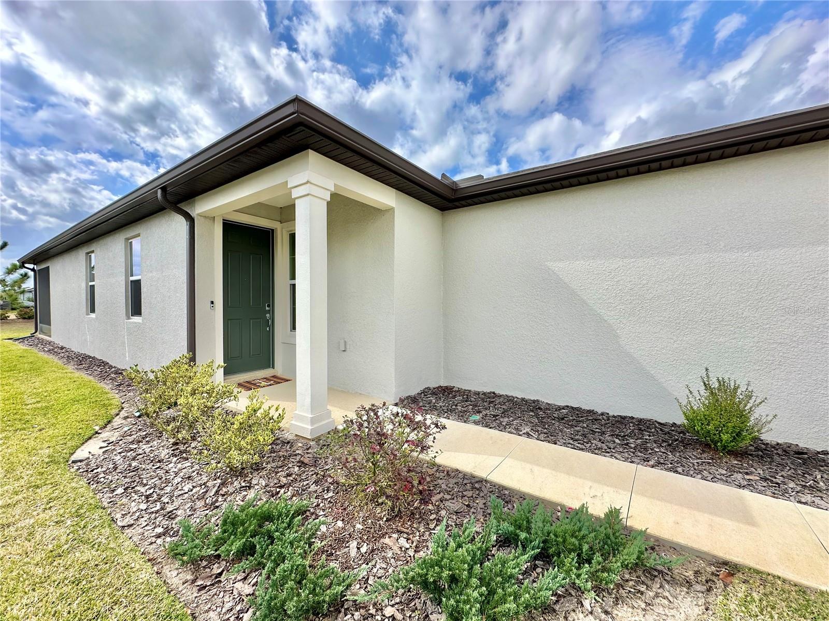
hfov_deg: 102.1
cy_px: 310
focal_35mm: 14
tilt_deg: -0.8
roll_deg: -1.0
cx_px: 414
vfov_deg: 85.7
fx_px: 335
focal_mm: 2.22
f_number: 2.2
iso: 40
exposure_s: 1/1171
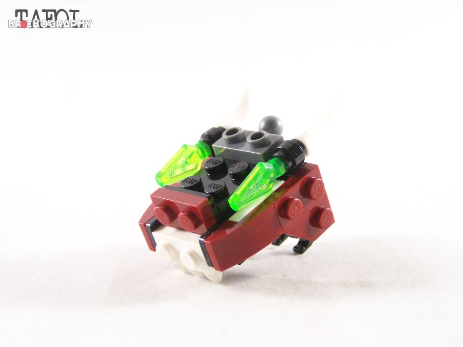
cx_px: 232
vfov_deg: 19.6
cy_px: 174
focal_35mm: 75
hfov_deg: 26.0
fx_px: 1003
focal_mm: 12.4
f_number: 3.2
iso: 400
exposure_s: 1/60
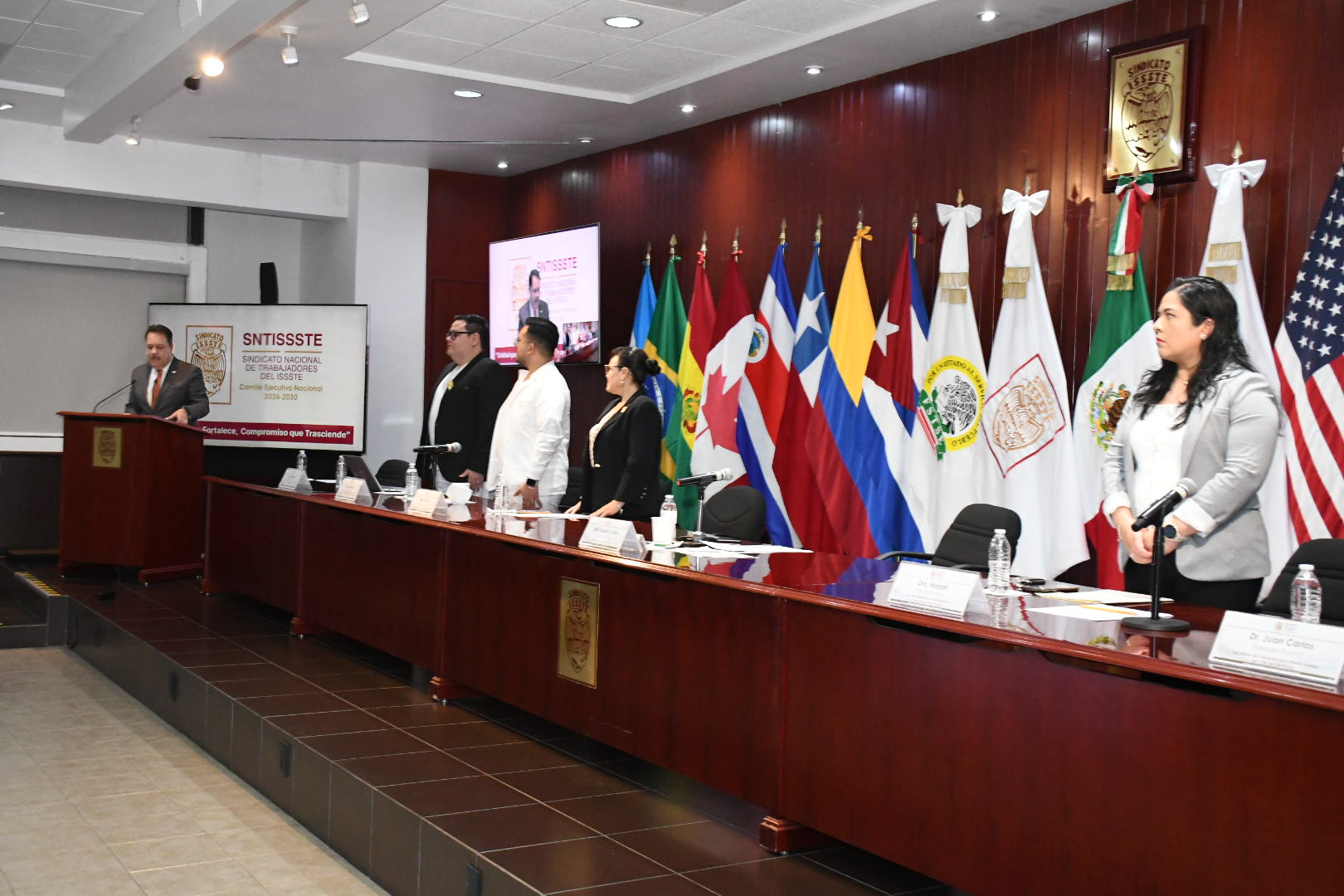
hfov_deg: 49.6
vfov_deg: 34.2
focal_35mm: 39
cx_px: 672
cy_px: 448
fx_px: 1456
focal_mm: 26
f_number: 6.3
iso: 5000
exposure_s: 1/125
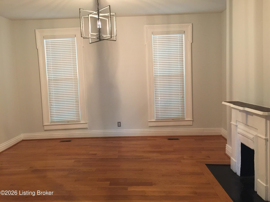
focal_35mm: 29
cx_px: 135
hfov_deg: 61.7
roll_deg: +0.6
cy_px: 101
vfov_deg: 48.2
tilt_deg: -6.0
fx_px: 226
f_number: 2.2
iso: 125
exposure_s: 1/15
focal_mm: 4.15
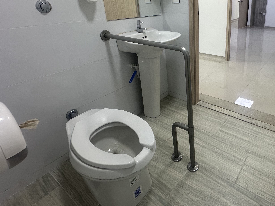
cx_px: 197
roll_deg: +0.2
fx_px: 183
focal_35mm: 23
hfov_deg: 70.3
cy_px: 60
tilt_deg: -18.4
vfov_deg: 56.9
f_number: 2.2
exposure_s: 1/120
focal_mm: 2.22
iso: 160
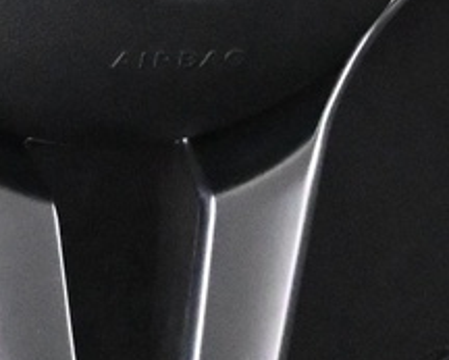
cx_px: 137
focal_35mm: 290
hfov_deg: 6.7
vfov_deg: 5.3
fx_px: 3852
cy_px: -289
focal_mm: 27.5
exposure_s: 1/60
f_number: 4.5
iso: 9000
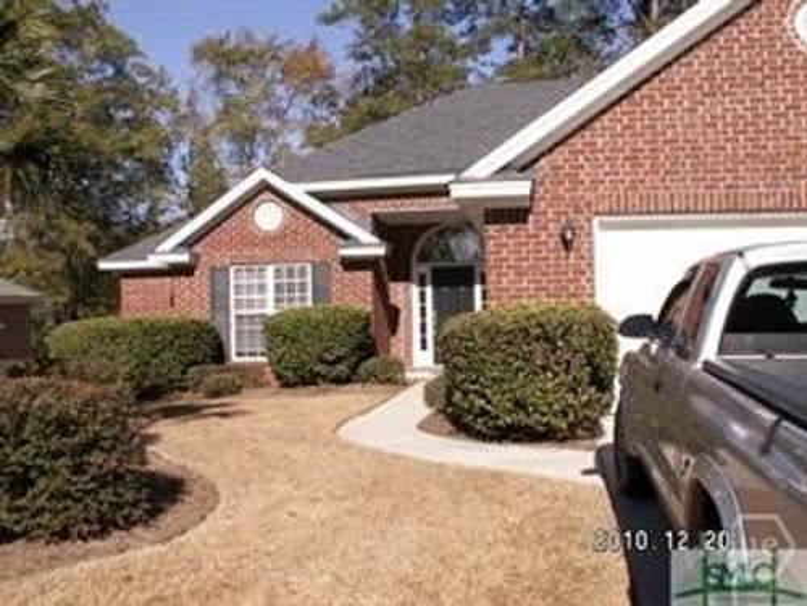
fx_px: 816
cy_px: 303
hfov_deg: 52.6
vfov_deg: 40.7
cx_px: 404
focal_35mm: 35
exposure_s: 1/200
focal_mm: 5.86
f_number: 7.1
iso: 50
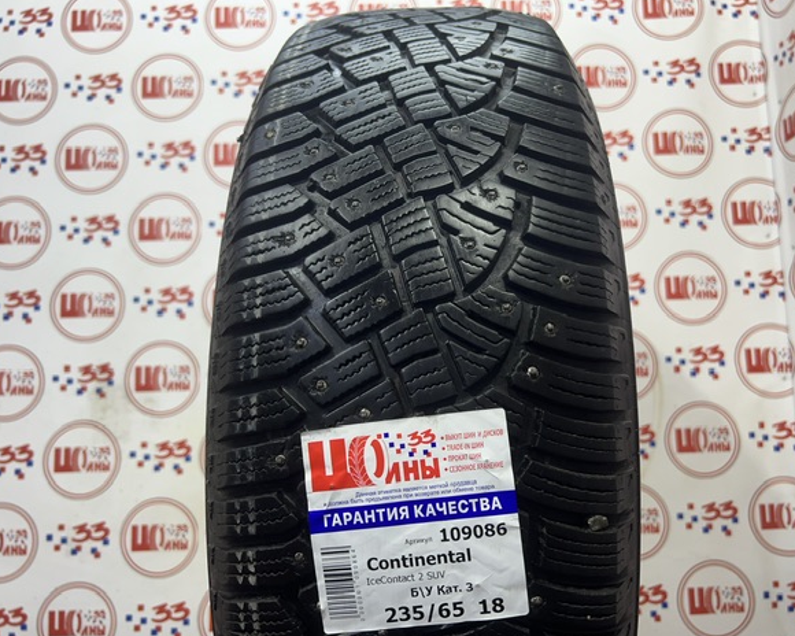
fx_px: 659
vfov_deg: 51.5
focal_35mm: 28
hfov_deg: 62.2
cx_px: 410
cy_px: 315
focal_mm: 5.7
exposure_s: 1/100
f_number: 1.5
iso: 50
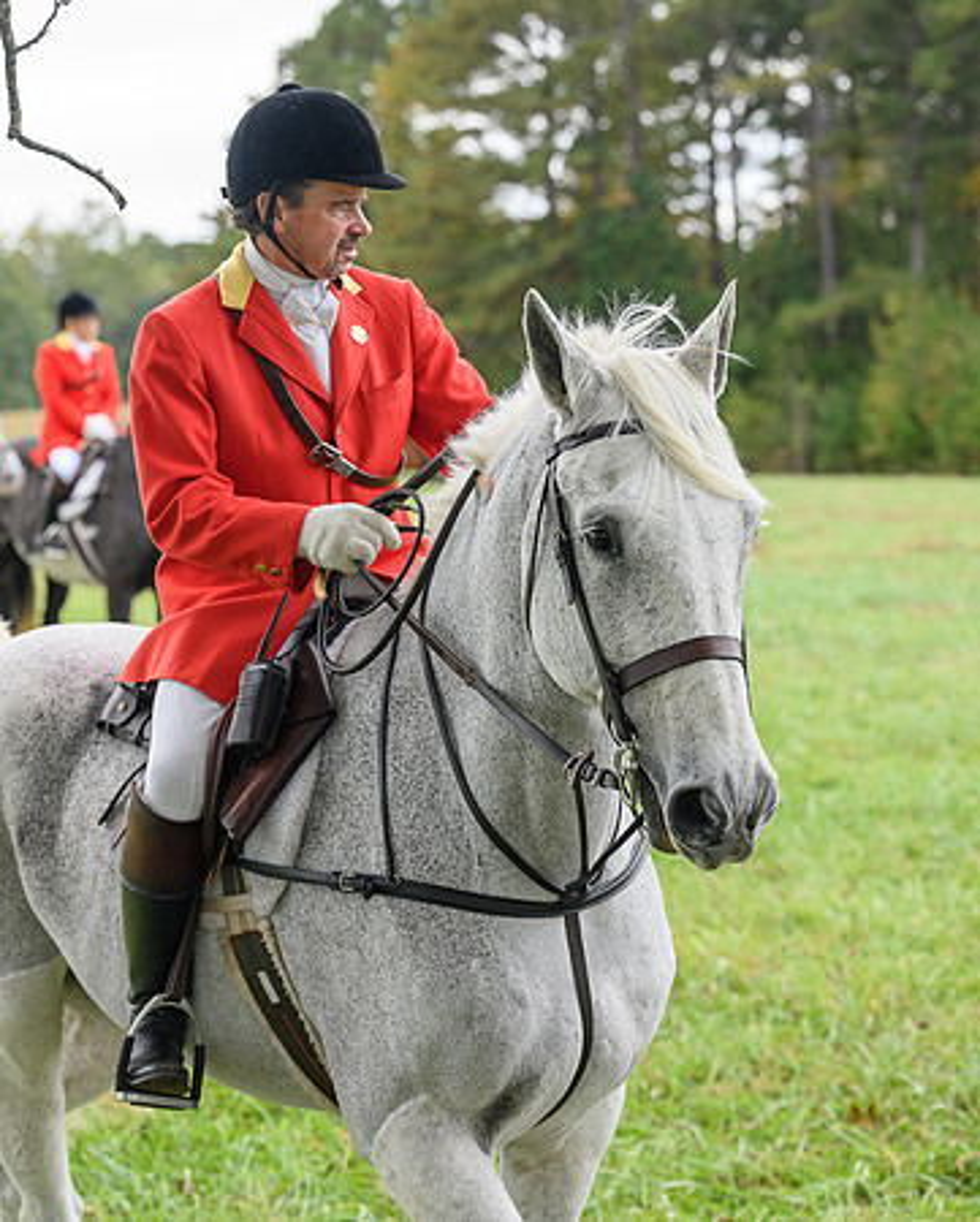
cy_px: 600
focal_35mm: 101
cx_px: 460
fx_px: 3668
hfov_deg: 15.2
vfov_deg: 18.9
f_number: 3.5
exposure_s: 1/800
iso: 800
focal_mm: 70
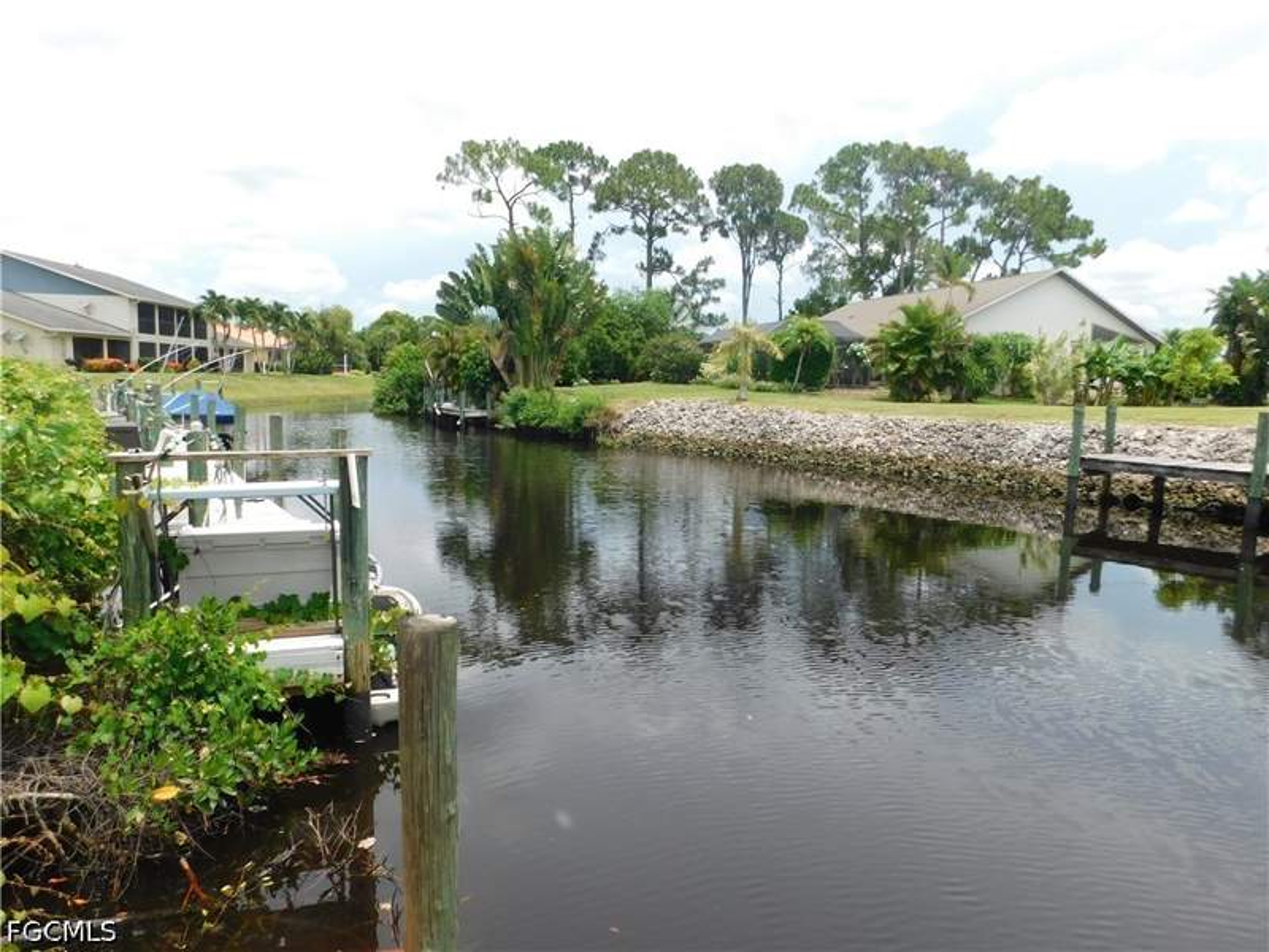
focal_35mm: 23
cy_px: 476
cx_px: 634
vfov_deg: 58.9
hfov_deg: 73.9
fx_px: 843
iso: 125
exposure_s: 1/1250
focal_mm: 4
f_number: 3
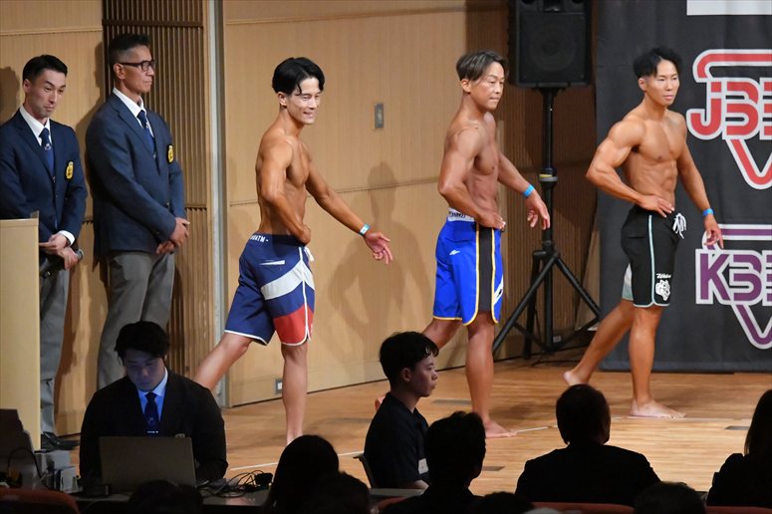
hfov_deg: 8.6
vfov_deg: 5.7
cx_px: 386
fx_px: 5144
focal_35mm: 240
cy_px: 257
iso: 12800
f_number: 5.6
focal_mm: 160
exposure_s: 1/400
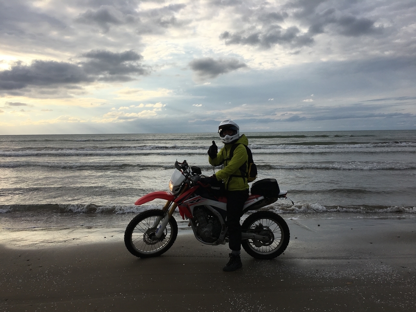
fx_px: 349
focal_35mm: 29
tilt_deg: -3.9
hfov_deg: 61.7
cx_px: 208
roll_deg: -0.1
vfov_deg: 48.2
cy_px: 156
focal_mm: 4.15
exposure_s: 1/1748
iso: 25
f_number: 2.2
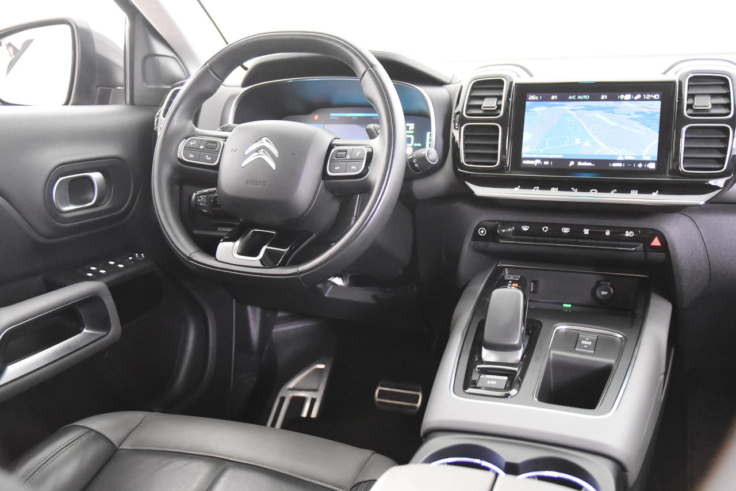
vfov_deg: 36.9
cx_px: 368
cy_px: 246
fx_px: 736
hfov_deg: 53.1
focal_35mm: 36
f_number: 3
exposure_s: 1/40
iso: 9000
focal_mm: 24
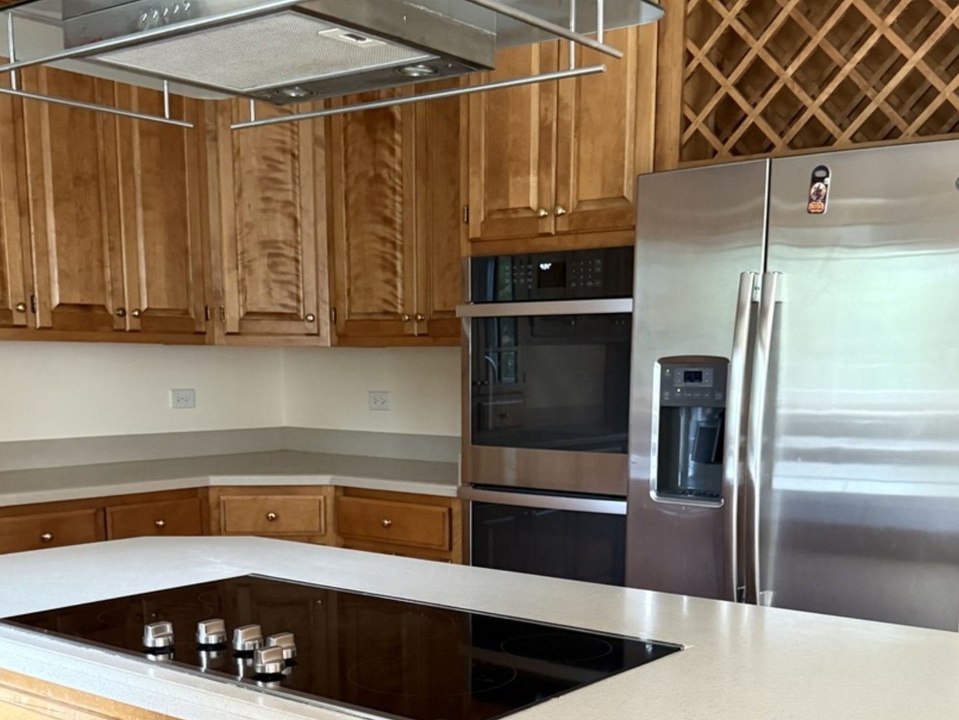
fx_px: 665
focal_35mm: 24
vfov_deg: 56.8
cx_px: 480
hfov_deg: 71.6
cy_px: 360
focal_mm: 6.76
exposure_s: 1/15
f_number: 1.78
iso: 1600
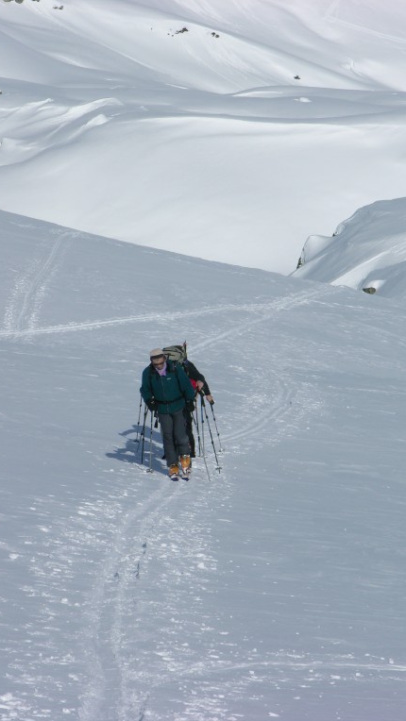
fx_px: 4400
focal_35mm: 230
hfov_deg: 5.3
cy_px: 361
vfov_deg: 9.4
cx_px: 203
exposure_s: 1/527
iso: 50
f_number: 7.2
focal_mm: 52.4
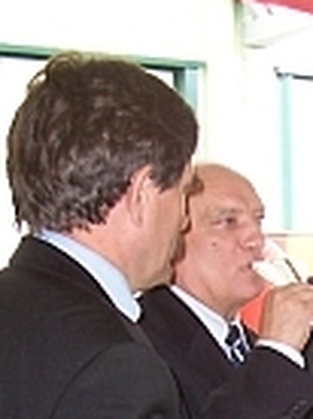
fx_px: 1342
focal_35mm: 111
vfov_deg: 17.0
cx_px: 509
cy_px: 507
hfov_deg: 12.5
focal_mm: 5.6
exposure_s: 1/60
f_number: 2.7
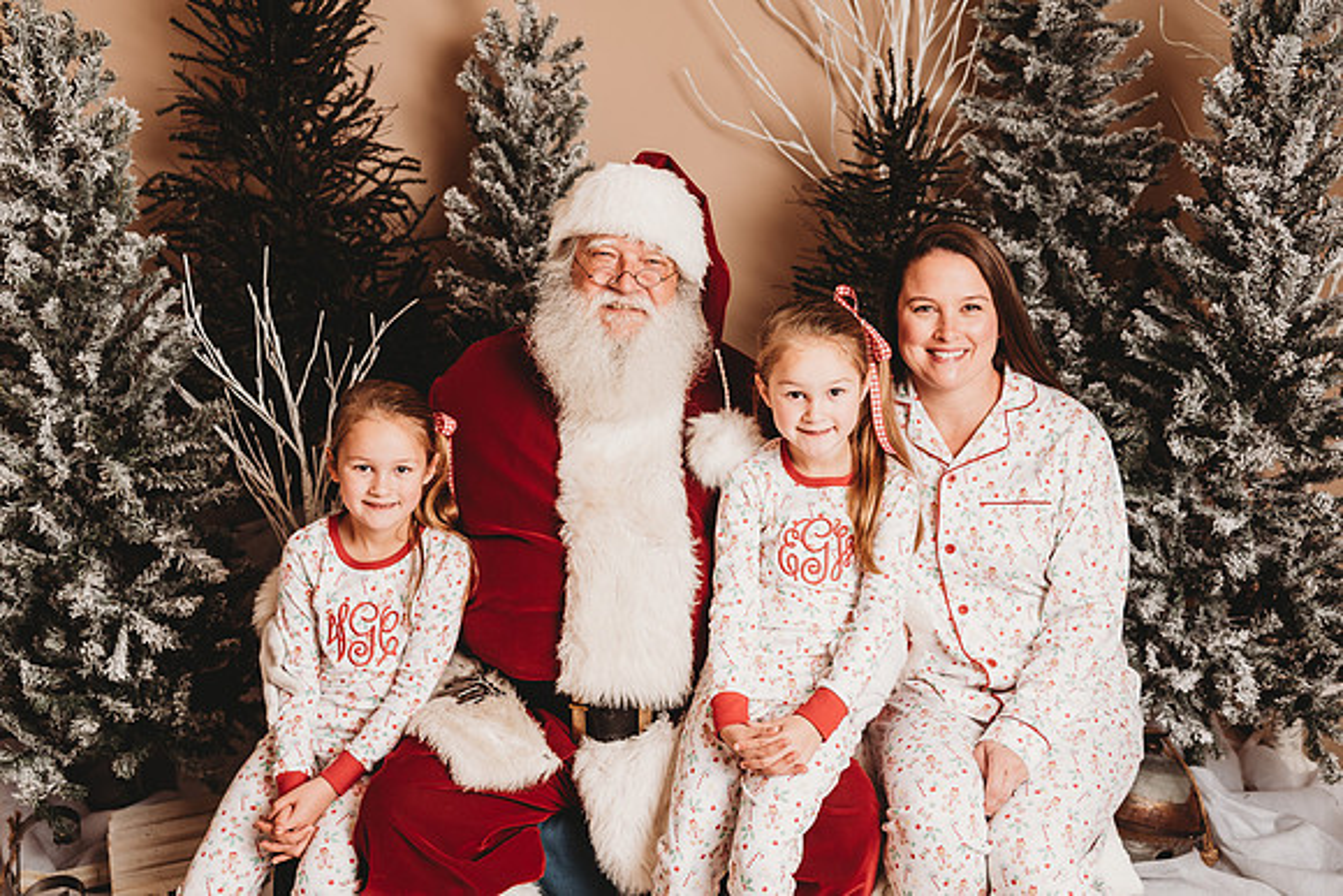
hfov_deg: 49.2
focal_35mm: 39
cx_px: 659
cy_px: 448
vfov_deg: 34.0
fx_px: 1465
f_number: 4
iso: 100
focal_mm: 38
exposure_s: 1/160
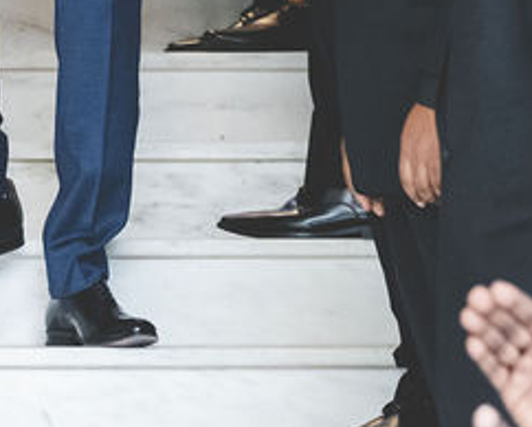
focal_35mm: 218
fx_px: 3435
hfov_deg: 8.7
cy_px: -325
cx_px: -213
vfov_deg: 6.9
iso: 3200
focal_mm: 50
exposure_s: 1/160
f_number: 2.5
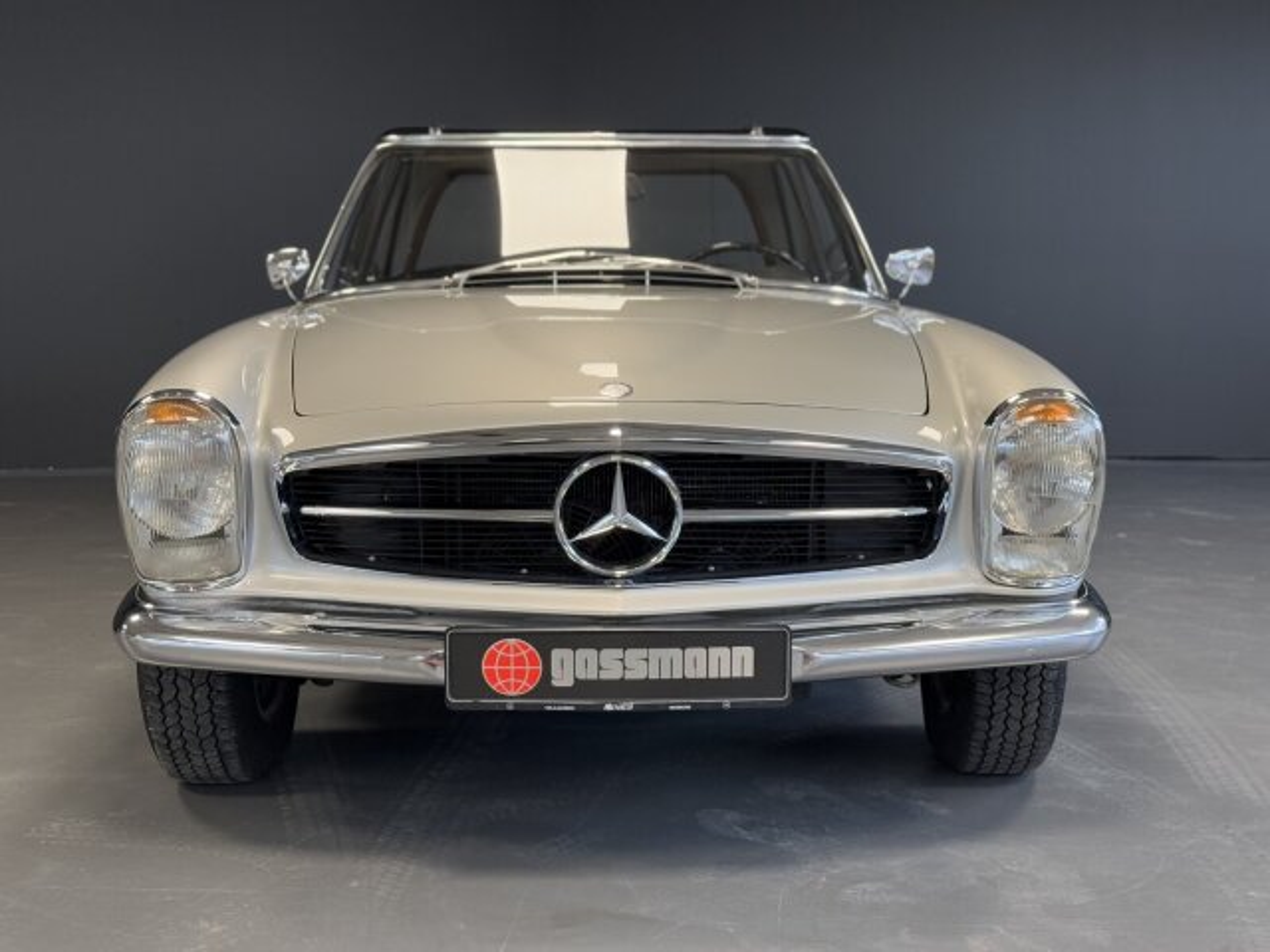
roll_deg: +0.1
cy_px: 476
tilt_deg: -8.2
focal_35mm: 48
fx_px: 1761
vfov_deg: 30.3
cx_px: 635
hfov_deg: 39.7
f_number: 1.78
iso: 160
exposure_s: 1/60
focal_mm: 6.76
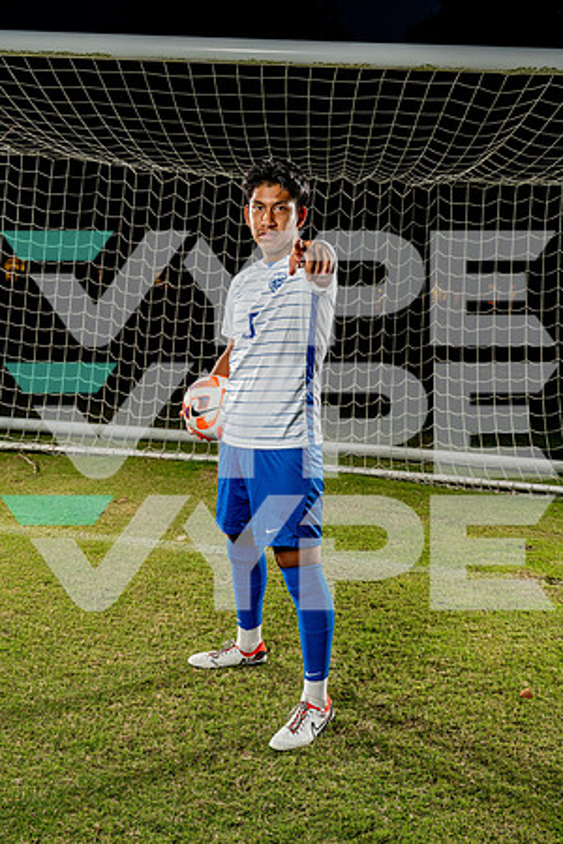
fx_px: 798
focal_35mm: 34
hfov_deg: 38.9
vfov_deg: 55.8
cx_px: 282
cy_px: 422
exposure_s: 1/250
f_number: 5
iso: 800
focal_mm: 34
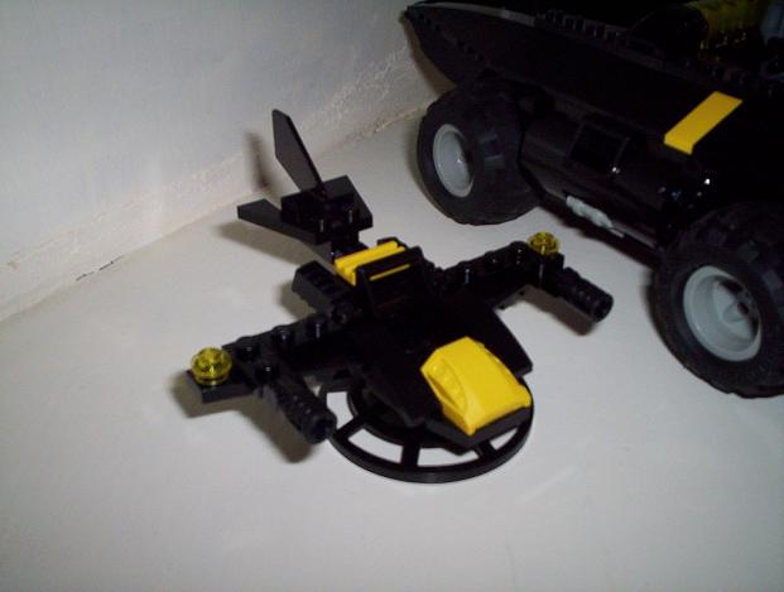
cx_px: 392
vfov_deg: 37.9
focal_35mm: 38
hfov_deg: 48.9
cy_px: 296
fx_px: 863
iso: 140
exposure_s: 1/60
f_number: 4.5
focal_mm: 4.99
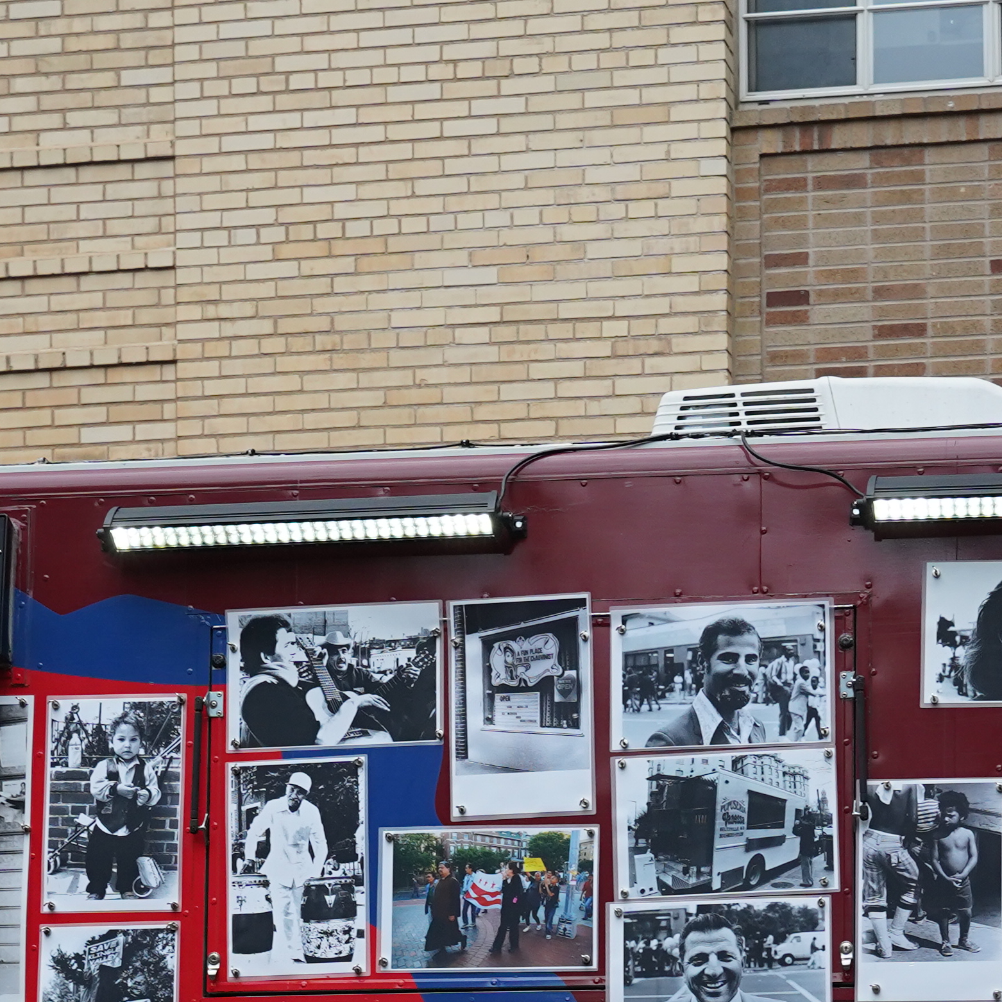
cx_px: 634
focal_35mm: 111
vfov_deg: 15.2
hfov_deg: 15.7
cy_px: 1192
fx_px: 3635
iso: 800
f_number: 4
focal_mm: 34
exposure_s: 1/160
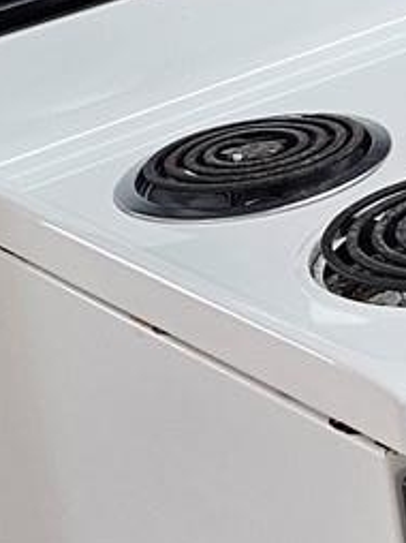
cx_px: 985
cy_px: -233
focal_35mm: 145
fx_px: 2271
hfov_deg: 9.1
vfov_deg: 13.0
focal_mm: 6.3
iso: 200
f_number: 1.7
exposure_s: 1/120
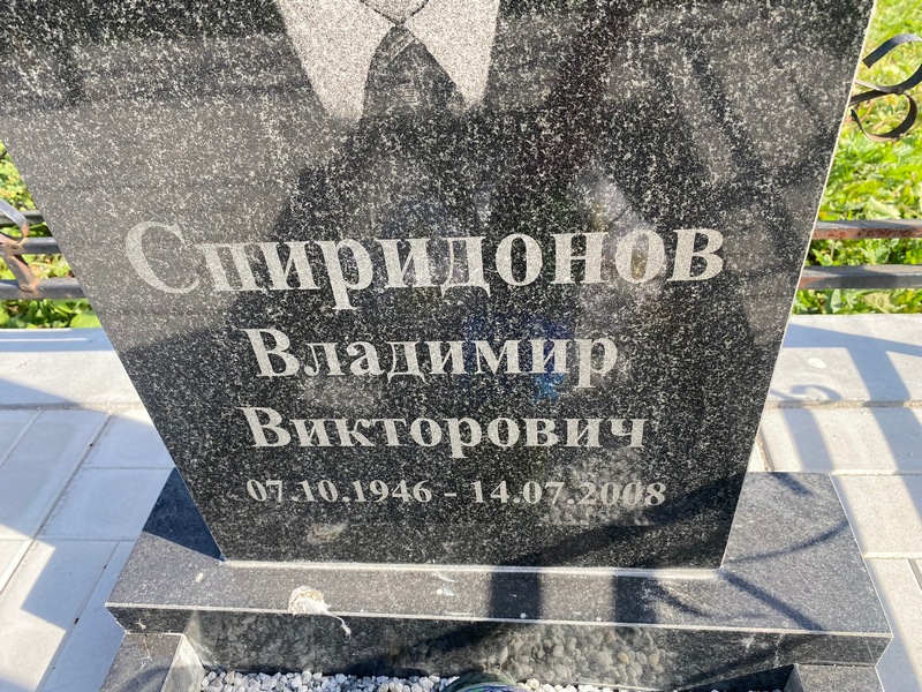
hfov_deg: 67.3
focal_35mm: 26
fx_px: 693
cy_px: 346
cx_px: 461
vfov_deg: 53.1
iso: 32
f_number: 1.8
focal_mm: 4.25
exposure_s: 1/658
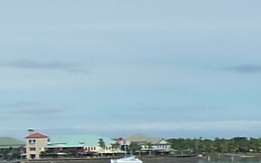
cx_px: -564
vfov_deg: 6.4
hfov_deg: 8.4
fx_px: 1444
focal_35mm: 203
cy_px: 182
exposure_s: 1/500
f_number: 5.6
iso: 125
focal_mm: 4.1
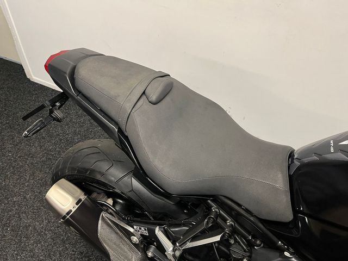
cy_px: 130
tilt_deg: -44.2
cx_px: 174
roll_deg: -3.1
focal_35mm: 26
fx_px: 261
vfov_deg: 53.1
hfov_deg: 67.3
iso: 125
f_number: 1.6
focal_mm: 5.1
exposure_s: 1/50
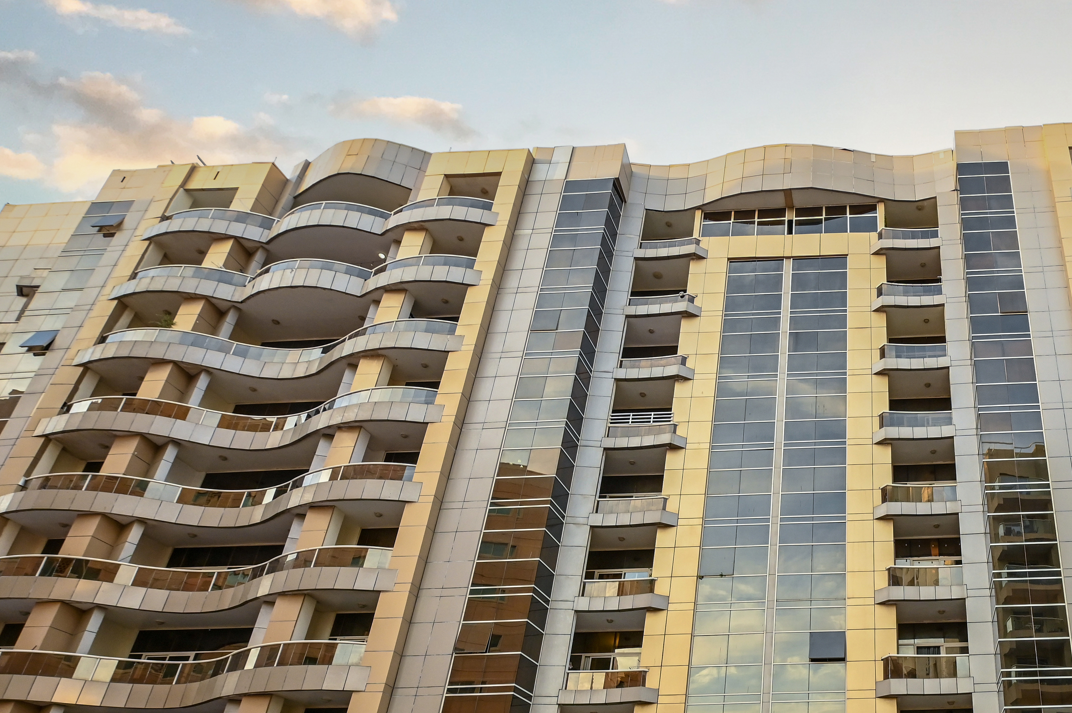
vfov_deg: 50.8
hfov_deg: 67.3
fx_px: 714
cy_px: 536
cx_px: 849
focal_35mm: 24
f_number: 8
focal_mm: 14
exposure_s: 1/125
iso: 800
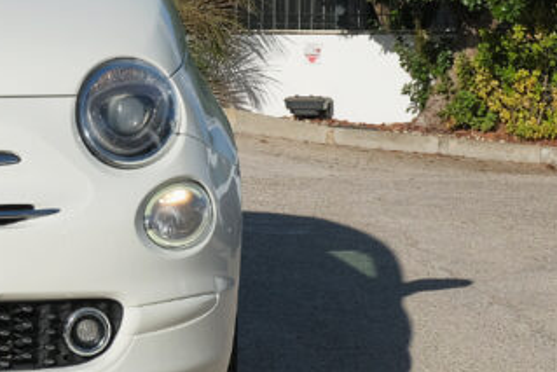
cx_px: -178
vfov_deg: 7.4
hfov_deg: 10.8
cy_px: 104
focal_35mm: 186
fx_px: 2879
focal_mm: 38.5
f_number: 9
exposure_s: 1/500
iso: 160
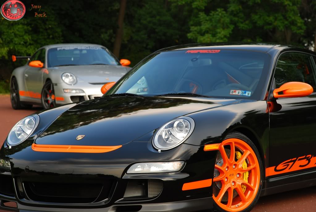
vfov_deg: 8.8
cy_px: 106
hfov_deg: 13.0
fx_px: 1386
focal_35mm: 158
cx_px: 158
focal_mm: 105
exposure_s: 1/125
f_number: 10
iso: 250
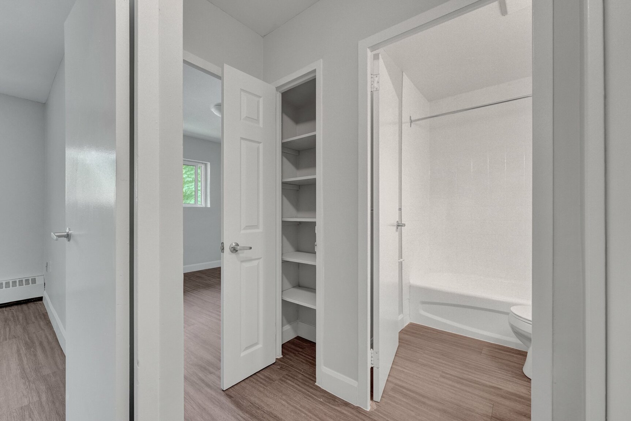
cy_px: 210
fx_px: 256
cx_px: 316
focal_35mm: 15
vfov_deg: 78.9
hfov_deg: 101.9
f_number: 8
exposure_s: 1/20
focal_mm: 14.6
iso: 400
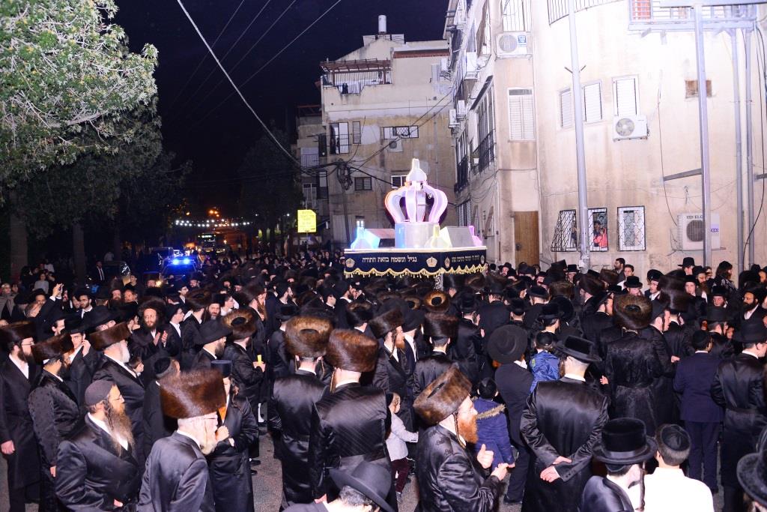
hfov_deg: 65.5
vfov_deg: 46.4
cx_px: 384
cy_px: 256
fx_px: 597
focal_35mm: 28
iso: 3200
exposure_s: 1/100
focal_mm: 28
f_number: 5.6
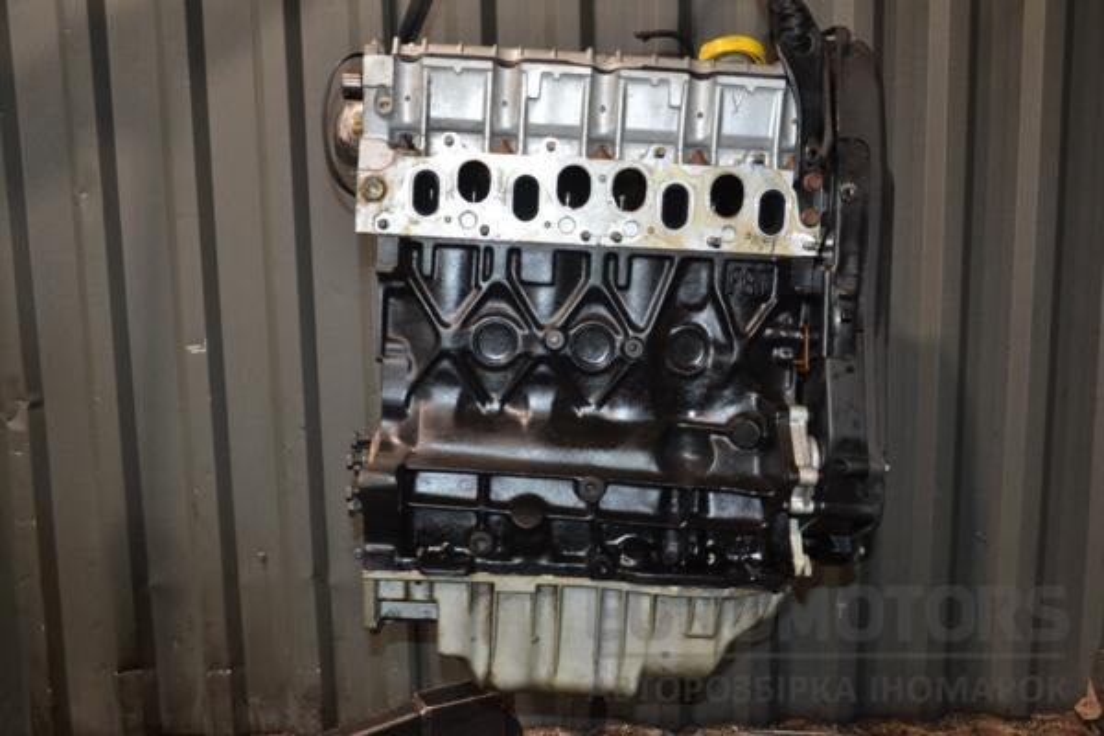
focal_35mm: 38
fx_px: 1150
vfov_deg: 35.5
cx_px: 552
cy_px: 368
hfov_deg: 51.3
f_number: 5
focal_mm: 25
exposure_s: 1/60
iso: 800
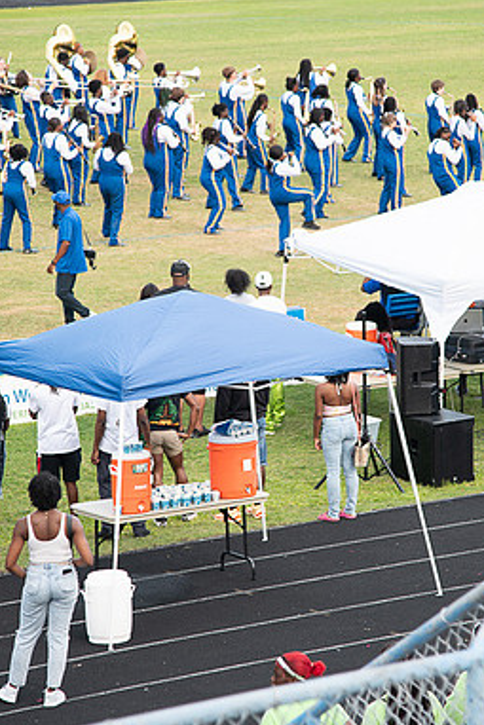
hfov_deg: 8.2
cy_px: 362
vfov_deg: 12.3
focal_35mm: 167
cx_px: 289
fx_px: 3365
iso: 400
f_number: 4
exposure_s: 1/200
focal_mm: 110
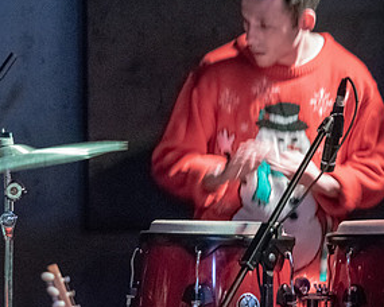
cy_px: 154
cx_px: 13
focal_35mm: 105
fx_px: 1193
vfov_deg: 14.7
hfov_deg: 17.9
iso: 8000
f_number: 2.8
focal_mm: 55
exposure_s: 1/40
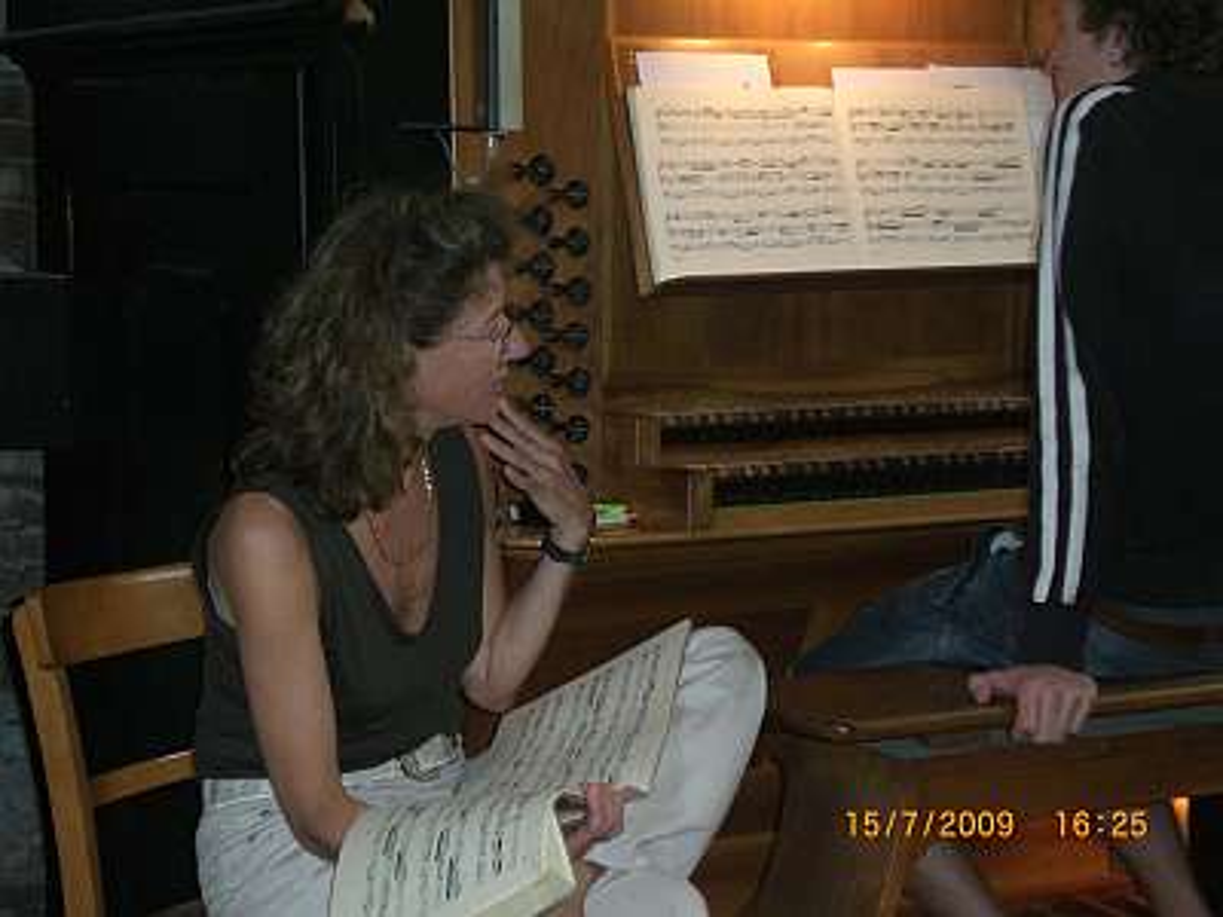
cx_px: 612
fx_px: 2650
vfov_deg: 19.6
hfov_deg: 26.0
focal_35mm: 75
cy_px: 458
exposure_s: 1/60
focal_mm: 12.47
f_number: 4.5
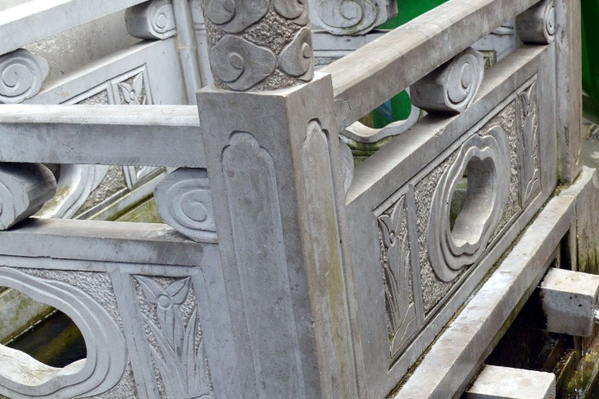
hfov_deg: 32.9
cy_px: 312
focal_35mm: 59
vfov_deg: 22.7
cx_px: 491
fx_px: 982
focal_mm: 18
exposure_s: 1/125
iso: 400
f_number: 5.6
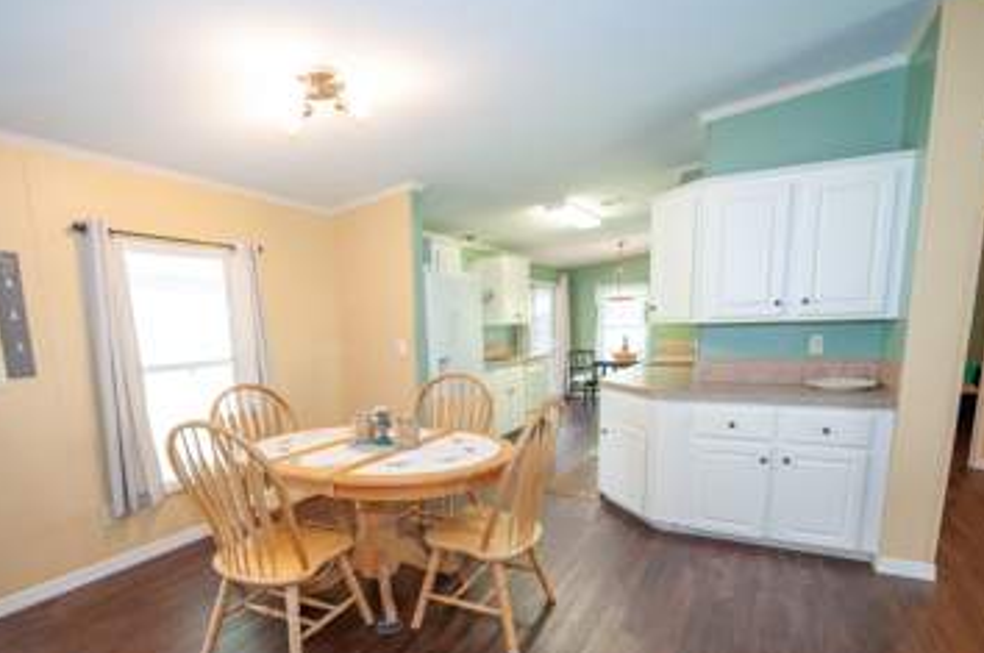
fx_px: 519
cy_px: 427
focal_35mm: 19
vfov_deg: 63.0
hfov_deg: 86.9
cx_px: 467
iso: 1250
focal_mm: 14
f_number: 3.2
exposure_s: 1/200
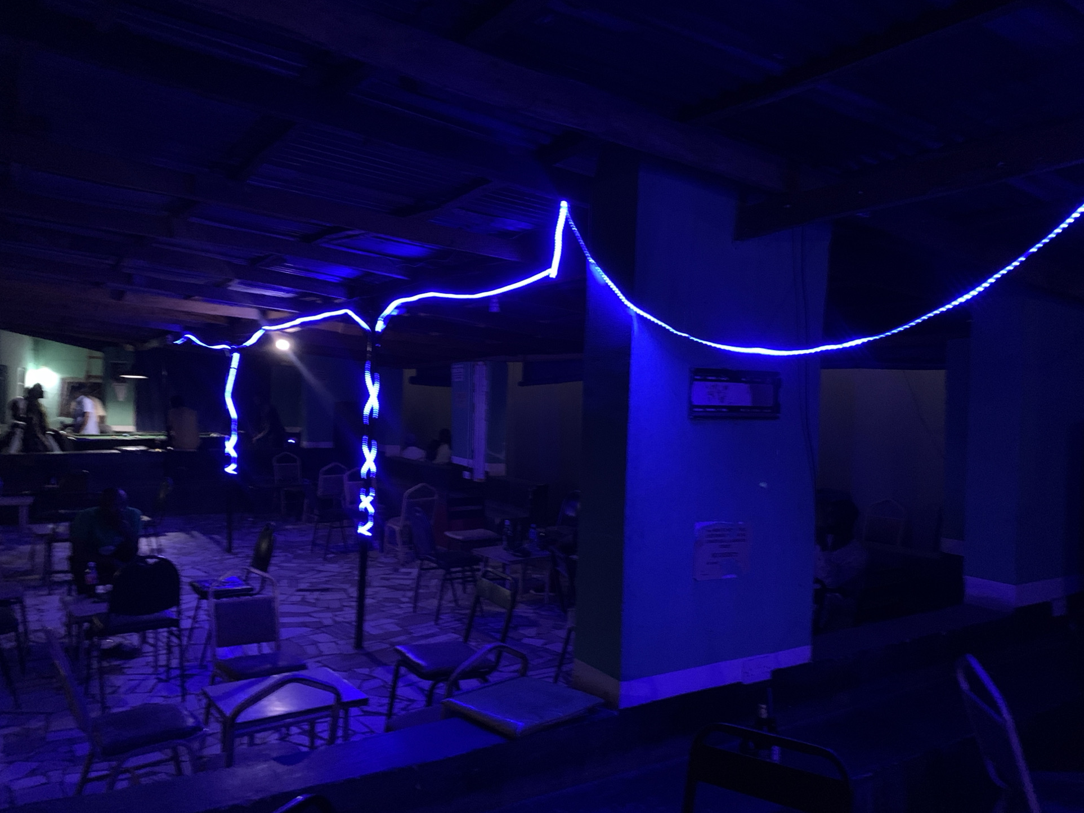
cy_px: 420
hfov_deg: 65.3
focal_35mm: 27
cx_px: 545
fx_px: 845
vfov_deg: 51.3
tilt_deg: -2.3
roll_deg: -2.0
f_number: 1.8
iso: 640
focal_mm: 4.25
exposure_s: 1/16
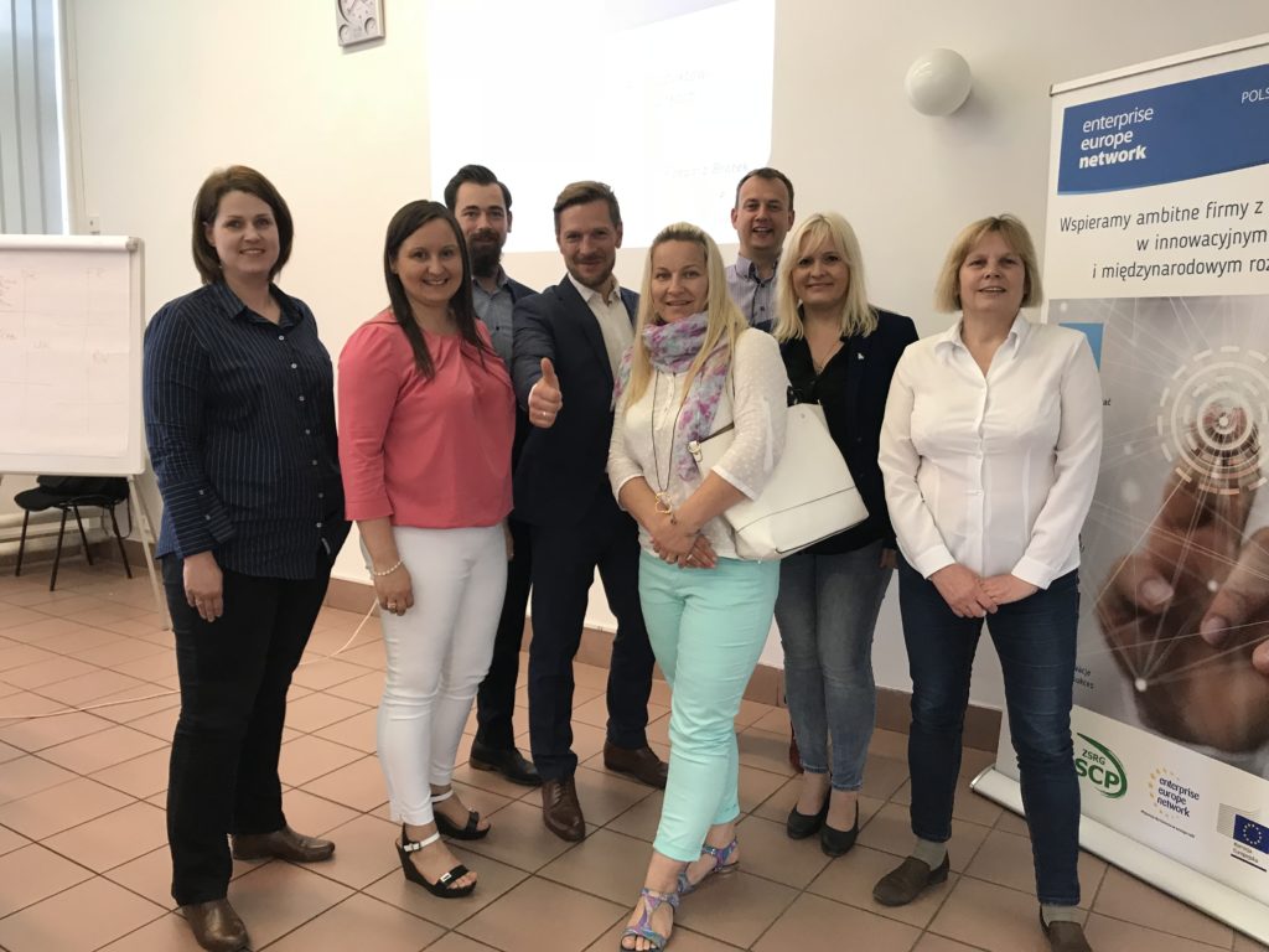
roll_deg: -0.2
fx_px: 1026
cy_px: 476
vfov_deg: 49.7
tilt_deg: -6.7
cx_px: 634
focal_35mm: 28
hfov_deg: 63.4
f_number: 1.8
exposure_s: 1/33
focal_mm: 3.99
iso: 32
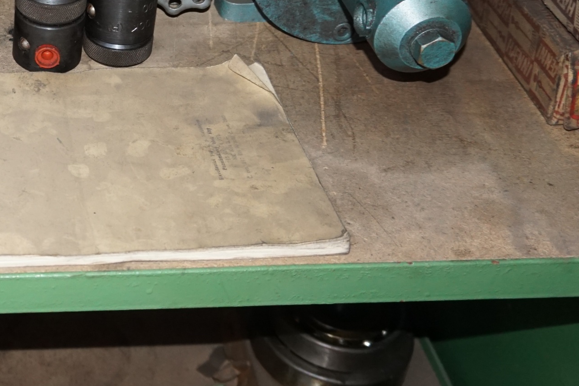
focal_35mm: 69
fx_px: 1109
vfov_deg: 19.4
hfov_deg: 26.6
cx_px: -81
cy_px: 36
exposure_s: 1/60
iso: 800
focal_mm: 18
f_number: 4
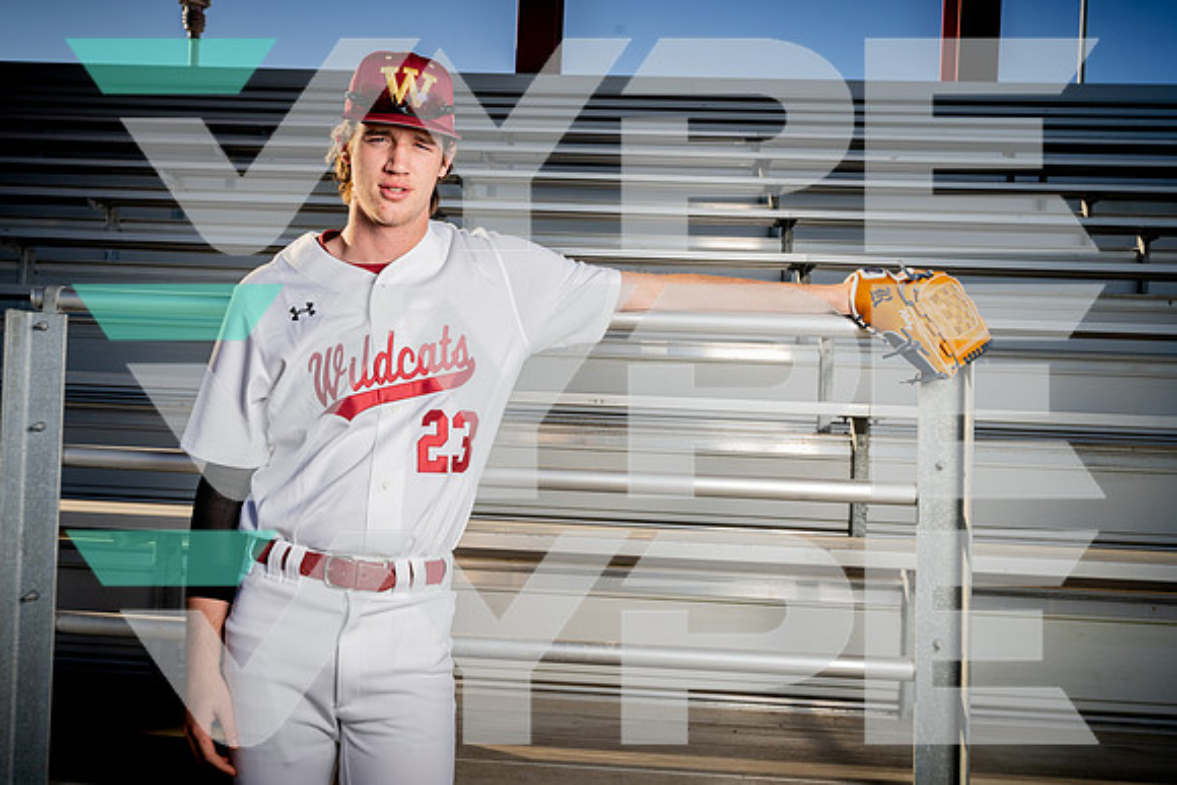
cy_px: 392
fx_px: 1145
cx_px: 588
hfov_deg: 54.4
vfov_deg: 37.9
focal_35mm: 35
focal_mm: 35
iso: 125
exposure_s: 1/250
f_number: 9
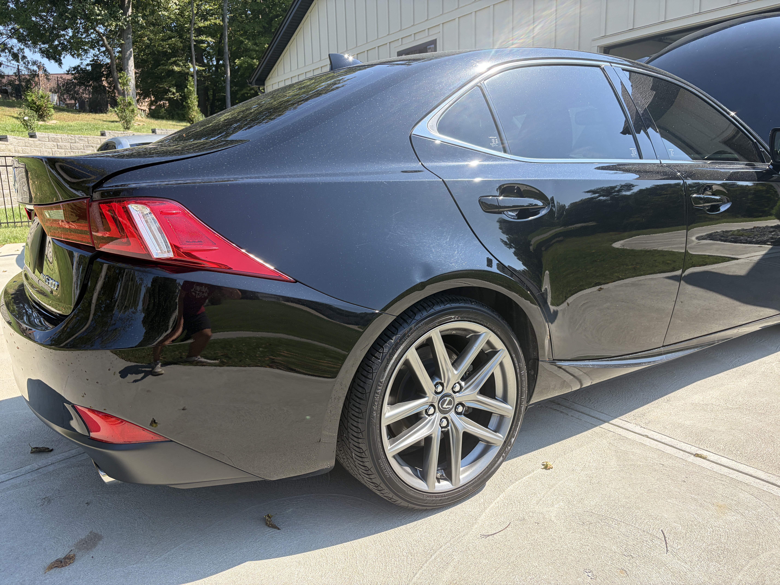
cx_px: 390
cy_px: 292
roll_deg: +2.5
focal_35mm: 26
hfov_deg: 67.3
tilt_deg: -9.9
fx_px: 586
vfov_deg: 53.1
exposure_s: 1/1117
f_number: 1.6
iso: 50
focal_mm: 5.96
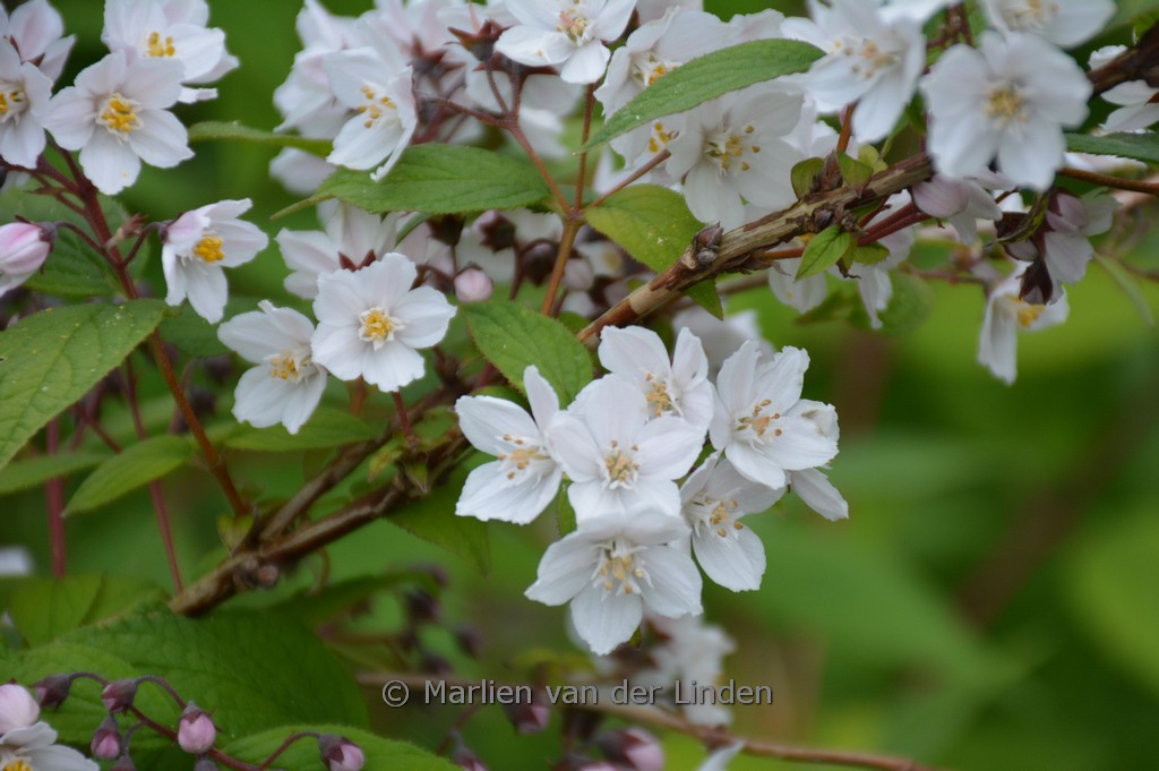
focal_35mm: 210
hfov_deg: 9.8
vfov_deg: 6.5
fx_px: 6755
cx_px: 580
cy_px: 386
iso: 500
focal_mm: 140
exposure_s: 1/1000
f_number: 5.6
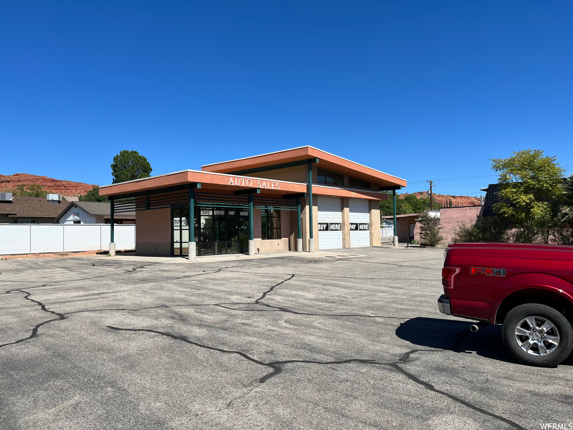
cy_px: 215
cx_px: 286
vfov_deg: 53.1
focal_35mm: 26
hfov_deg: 67.3
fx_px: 430
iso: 50
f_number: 1.6
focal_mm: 5.1
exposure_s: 1/4149
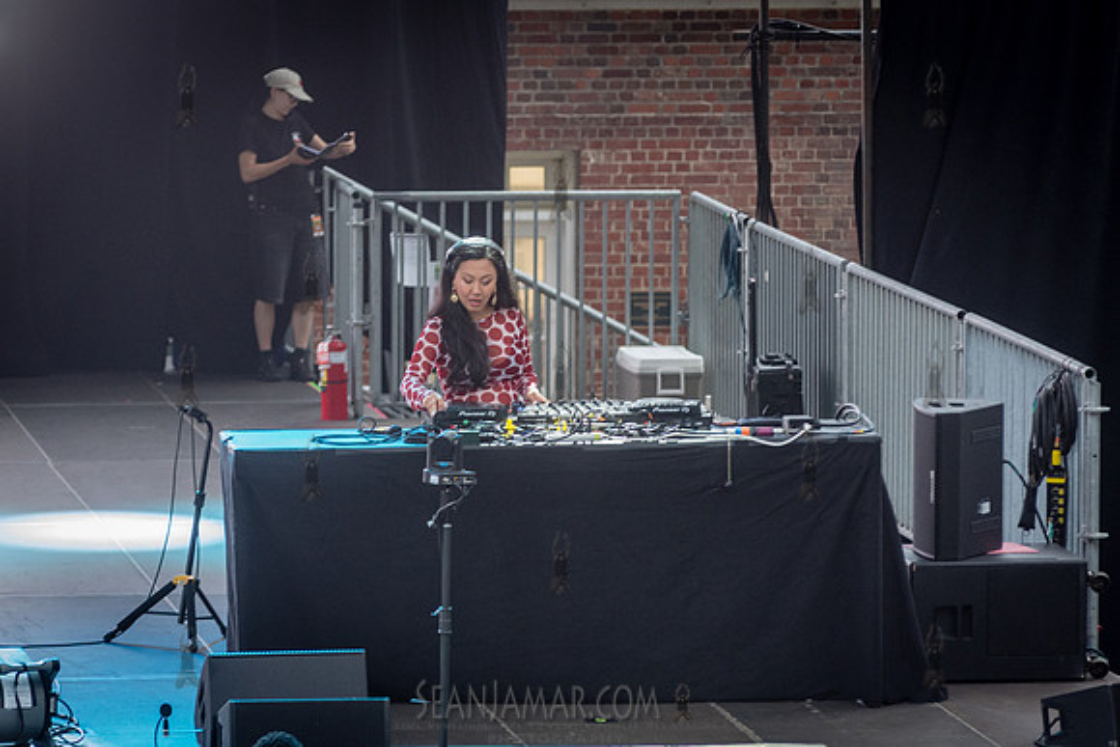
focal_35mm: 254
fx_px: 7905
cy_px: 288
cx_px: 495
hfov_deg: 8.1
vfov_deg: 5.4
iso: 1600
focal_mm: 200
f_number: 4.5
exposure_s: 1/125
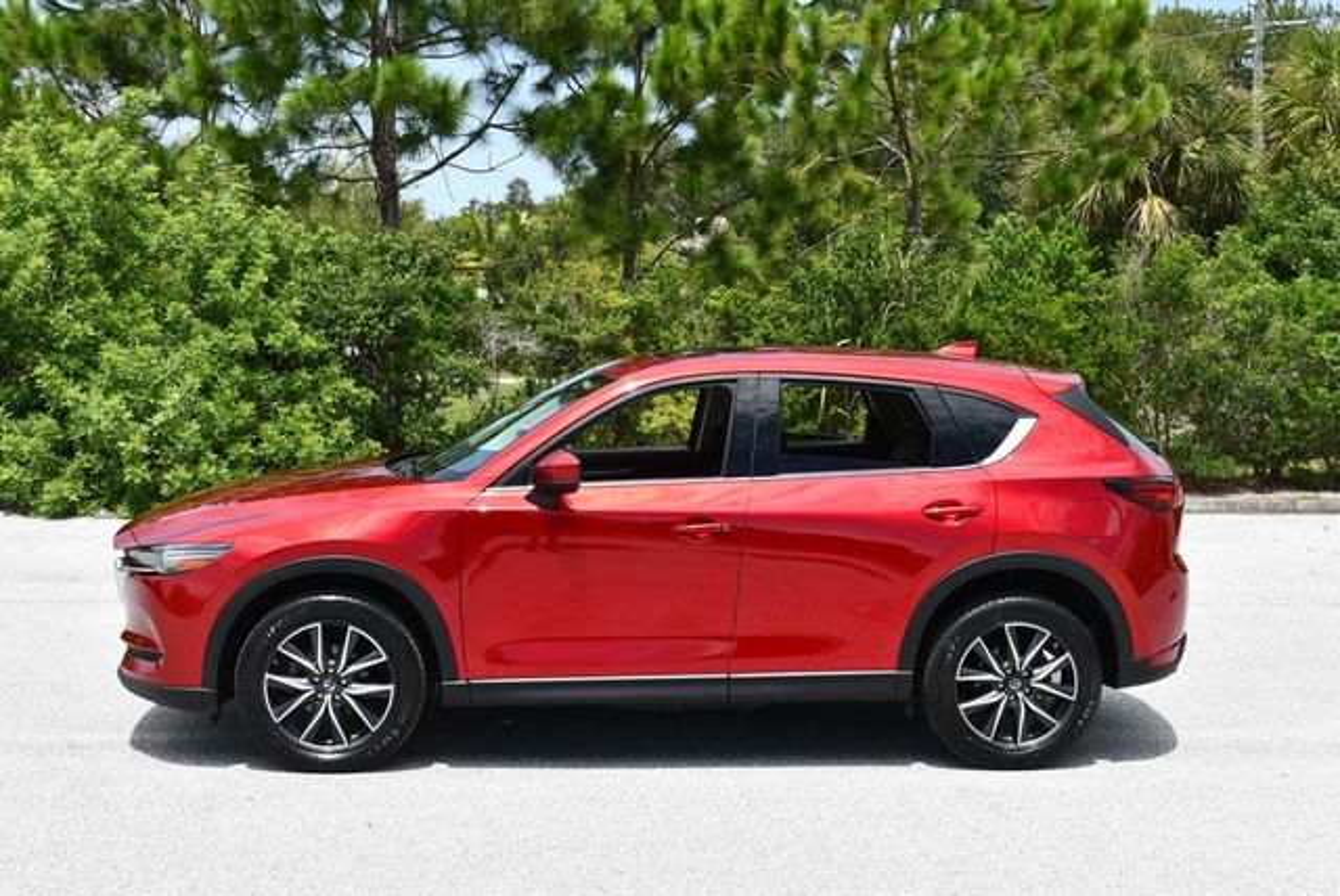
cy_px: 448
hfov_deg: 41.1
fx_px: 1788
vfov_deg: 28.1
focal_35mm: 48
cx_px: 670
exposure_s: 1/250
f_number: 8
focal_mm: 24
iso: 125
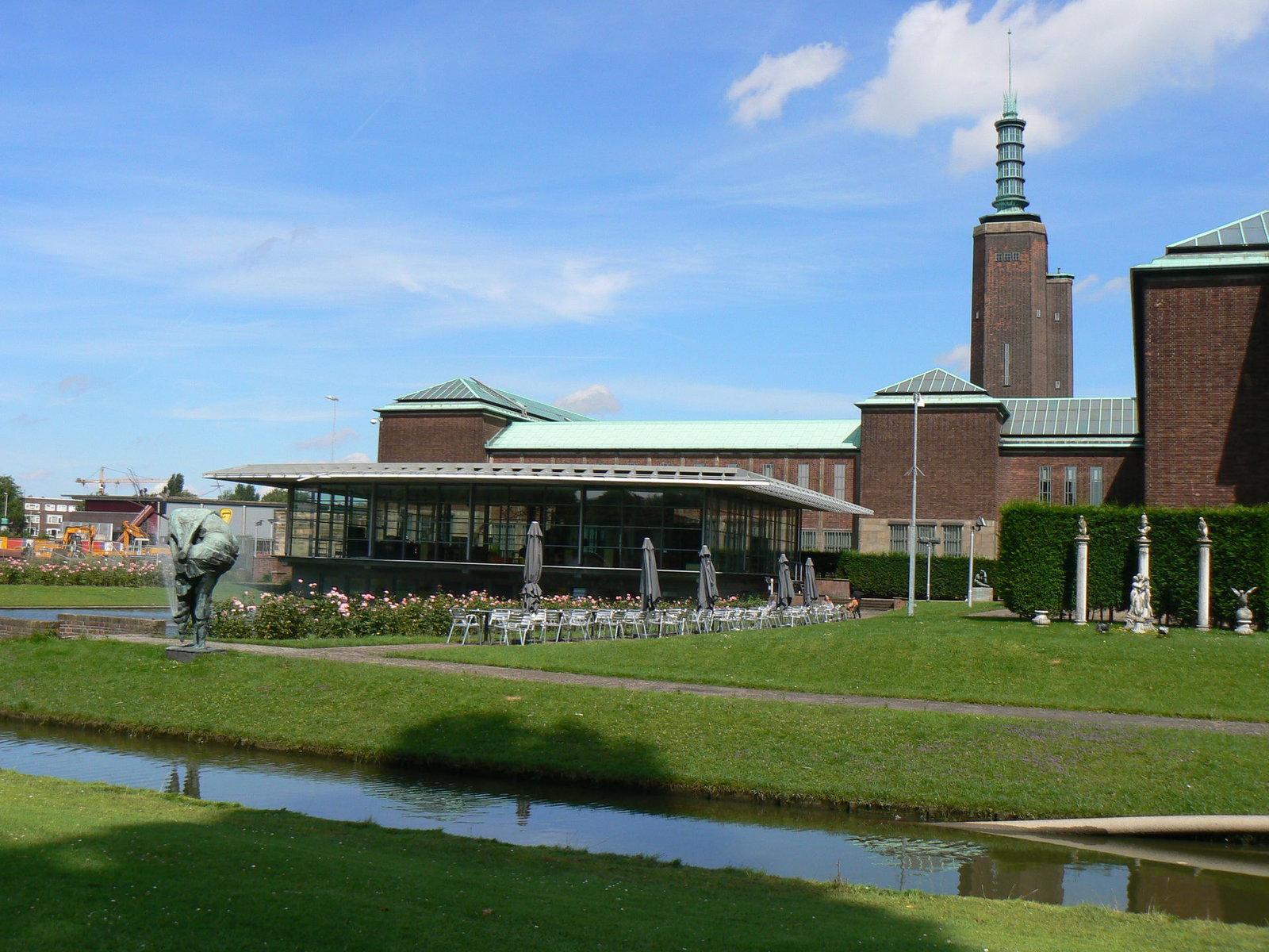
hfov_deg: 51.4
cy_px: 476
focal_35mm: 36
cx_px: 634
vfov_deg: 39.7
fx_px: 1320
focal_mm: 6
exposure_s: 1/500
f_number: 6.3
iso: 80
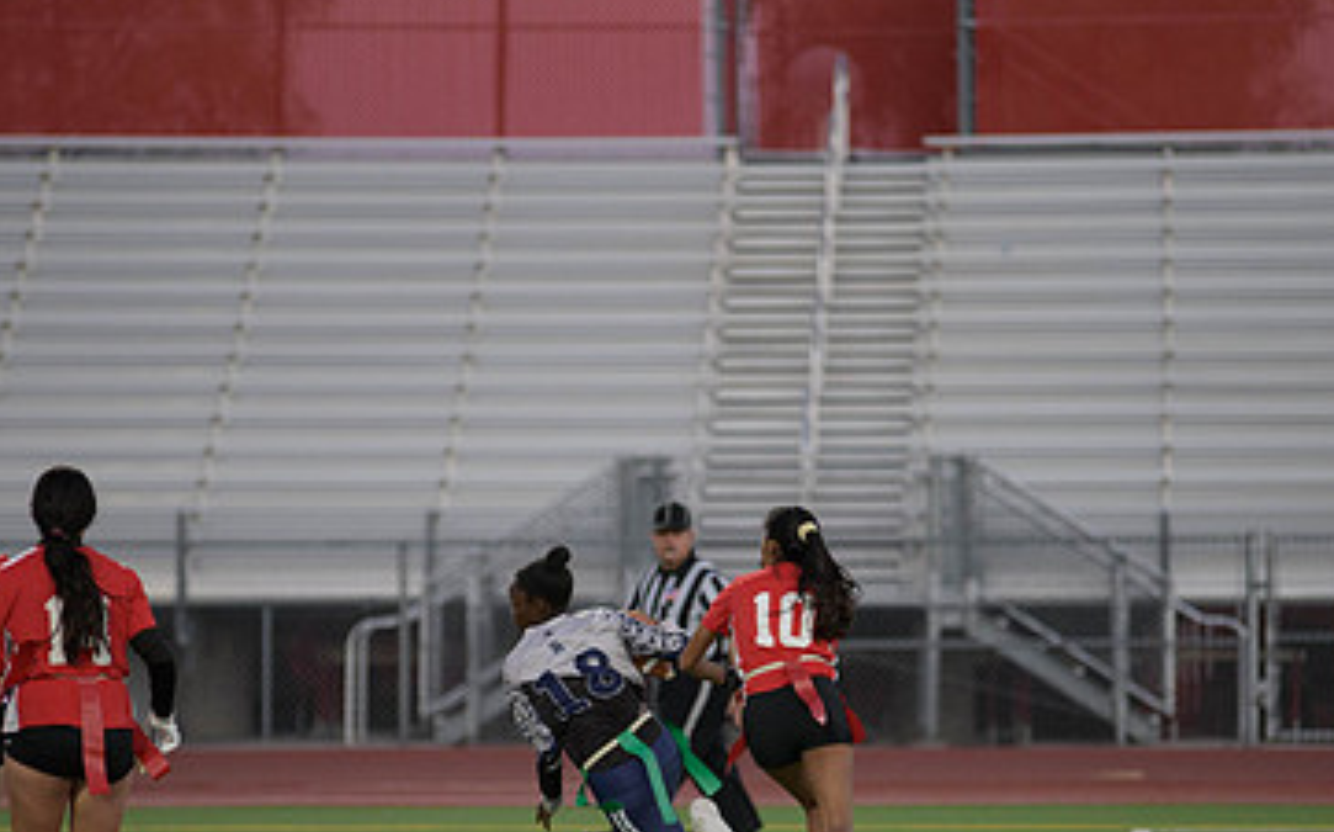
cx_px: 684
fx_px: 10717
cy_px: 660
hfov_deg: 7.1
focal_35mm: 295
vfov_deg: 4.4
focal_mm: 180
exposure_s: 1/640
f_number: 2.8
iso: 1000
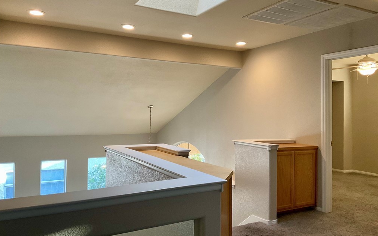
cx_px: 188
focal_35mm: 31
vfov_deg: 40.6
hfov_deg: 61.2
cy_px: 107
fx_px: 319
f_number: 1.8
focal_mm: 3
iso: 80
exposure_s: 1/60
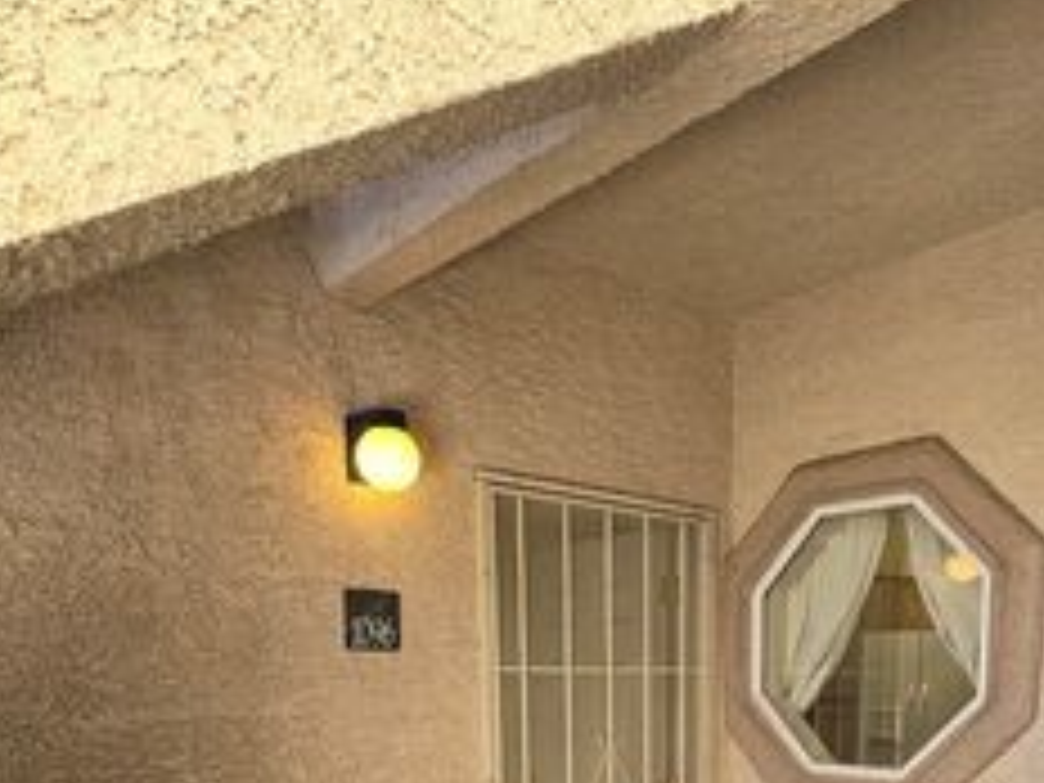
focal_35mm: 28
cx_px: 662
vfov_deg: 42.0
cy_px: 808
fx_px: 844
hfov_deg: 62.4
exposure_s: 1/144
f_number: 2.2
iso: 50
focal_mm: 2.2
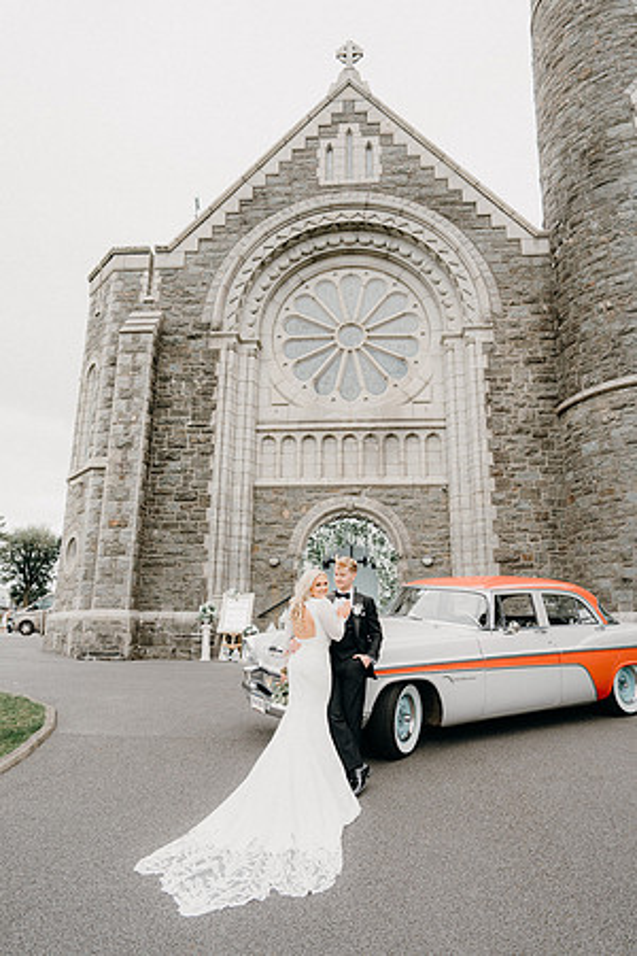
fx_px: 637
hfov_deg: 53.1
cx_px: 318
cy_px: 478
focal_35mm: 24
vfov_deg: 73.7
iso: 125
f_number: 3.5
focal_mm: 24
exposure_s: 1/200
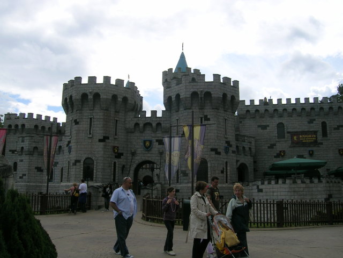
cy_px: 129
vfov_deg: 40.7
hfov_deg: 52.6
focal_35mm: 35
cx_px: 172
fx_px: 347
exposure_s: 1/564
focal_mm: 5.4
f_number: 4.8
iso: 50
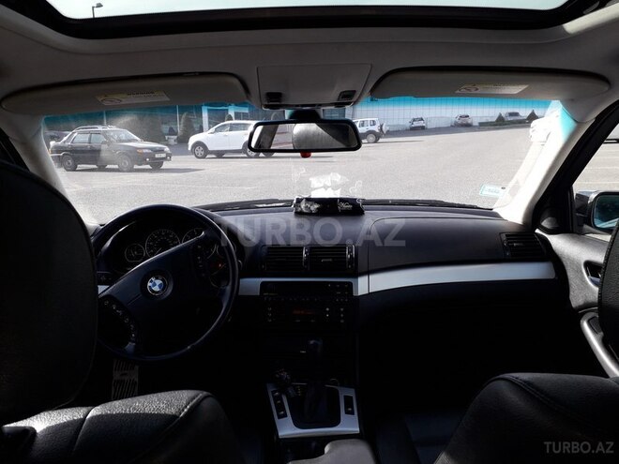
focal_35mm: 27
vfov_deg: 51.4
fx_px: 483
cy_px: 232
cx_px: 310
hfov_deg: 65.3
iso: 40
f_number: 1.9
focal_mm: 3.6
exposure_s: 1/329
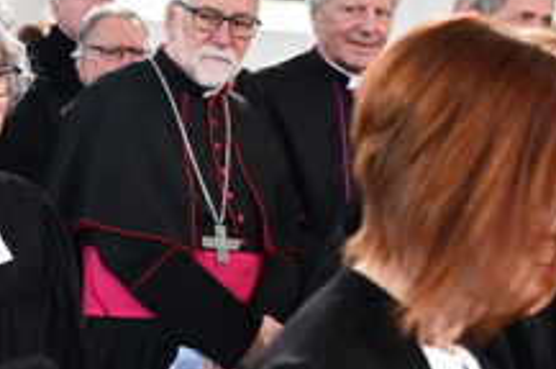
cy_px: 88
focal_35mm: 124
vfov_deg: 11.0
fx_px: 1912
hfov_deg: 16.2
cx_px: -23
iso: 900
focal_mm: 32
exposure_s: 1/125
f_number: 4
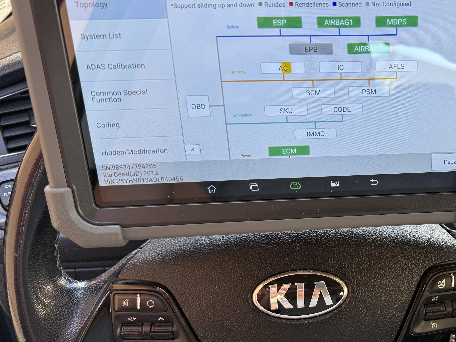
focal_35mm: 41
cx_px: 387
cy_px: 191
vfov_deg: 35.1
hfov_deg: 42.9
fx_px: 540
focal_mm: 6.76
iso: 100
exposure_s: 1/121
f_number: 1.78
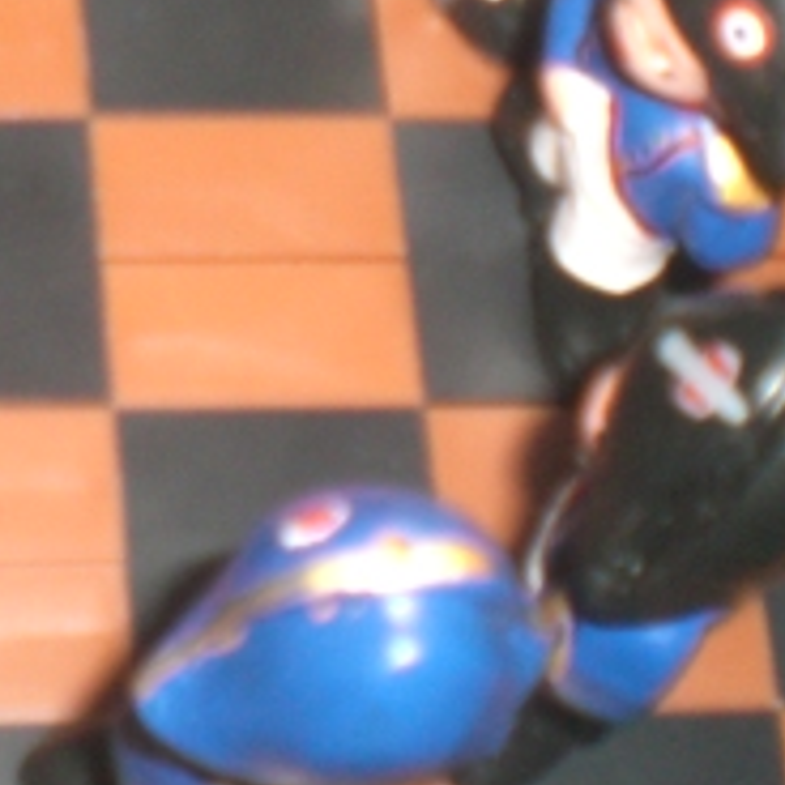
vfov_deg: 14.7
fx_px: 3002
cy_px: 26
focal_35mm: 117
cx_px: -132
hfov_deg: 14.5
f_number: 3.1
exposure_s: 1/60
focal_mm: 6.3
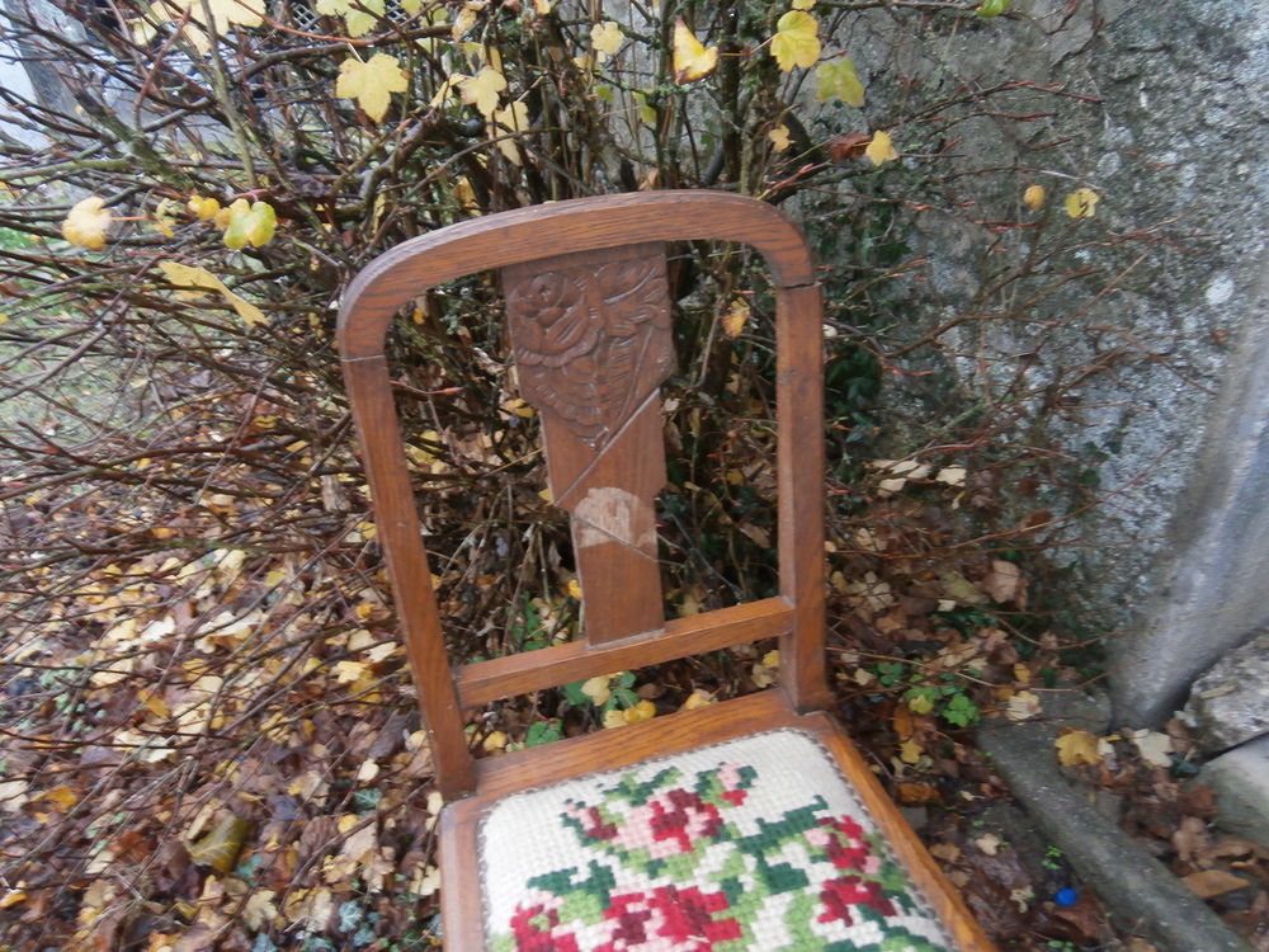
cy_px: 476
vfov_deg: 53.1
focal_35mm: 26
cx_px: 634
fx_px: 953
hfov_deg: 67.3
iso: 100
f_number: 2.8
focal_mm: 4.7
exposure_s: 1/30
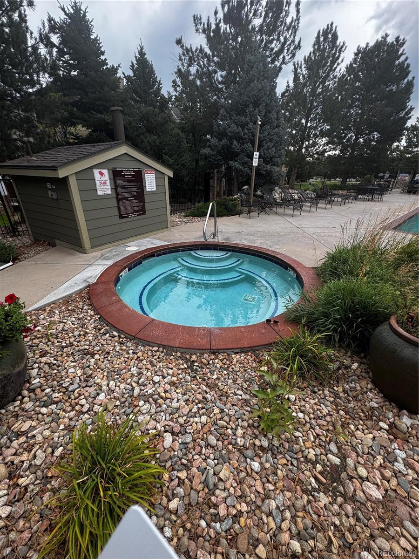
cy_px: 280
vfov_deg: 102.1
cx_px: 210
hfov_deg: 85.7
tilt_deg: -26.7
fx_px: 226
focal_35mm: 14
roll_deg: +0.4
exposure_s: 1/259
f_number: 2.2
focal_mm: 2.22
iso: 40
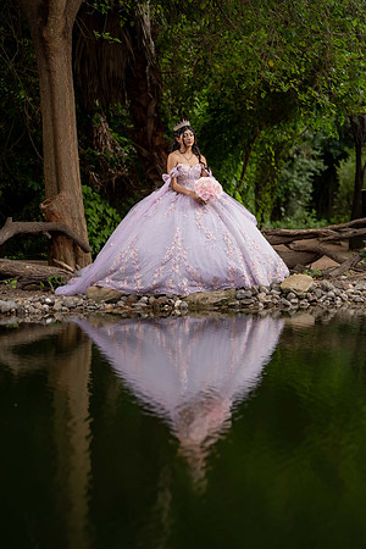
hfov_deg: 15.5
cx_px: 183
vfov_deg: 23.1
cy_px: 274
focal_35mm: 88
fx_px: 1342
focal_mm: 88
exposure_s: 1/1250
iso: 160
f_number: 2.8
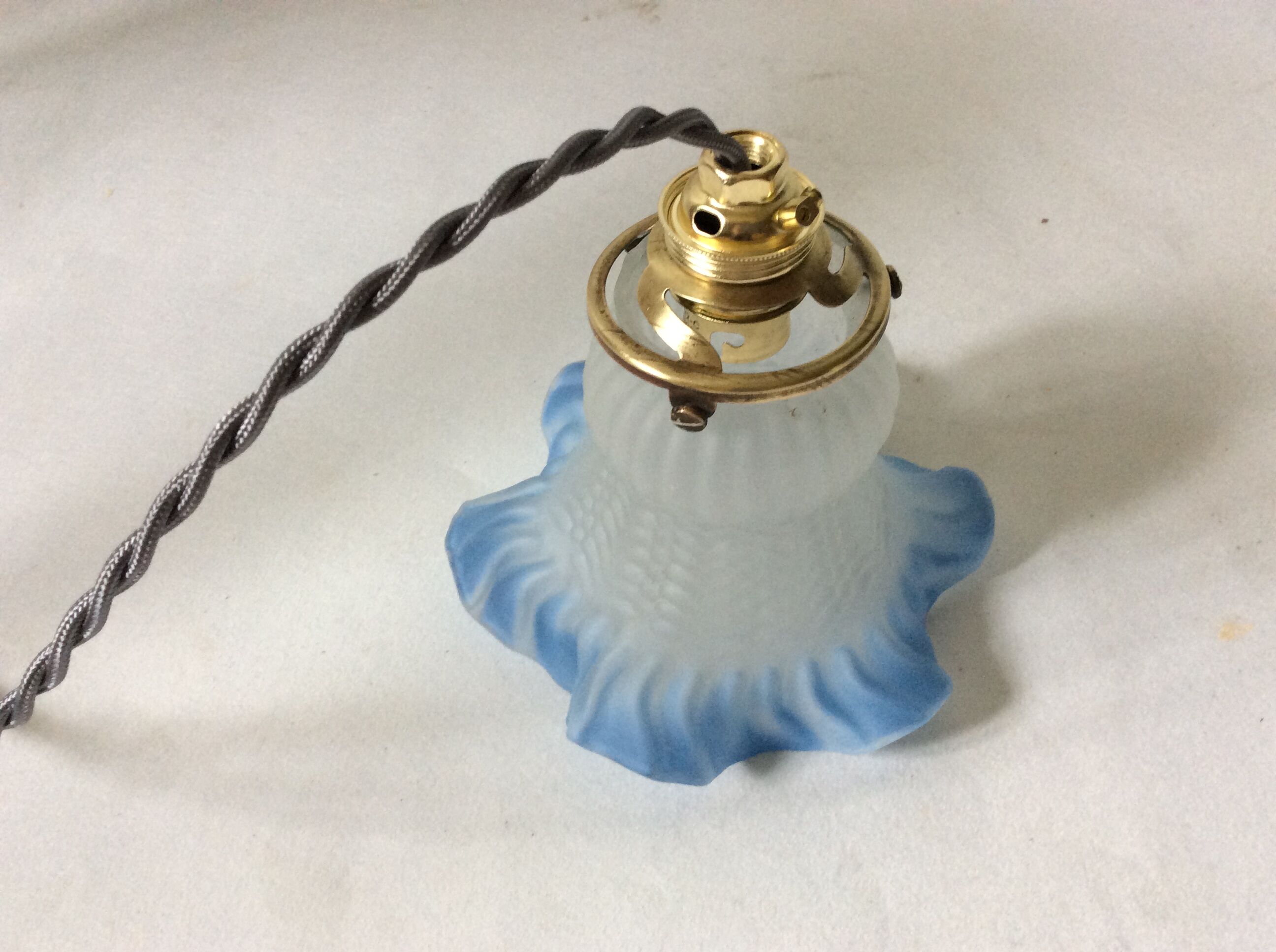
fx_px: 1178
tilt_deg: -51.9
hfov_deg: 56.9
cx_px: 638
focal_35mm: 32
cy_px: 476
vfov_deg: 44.1
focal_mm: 3.3
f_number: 2.4
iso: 100
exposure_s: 1/25
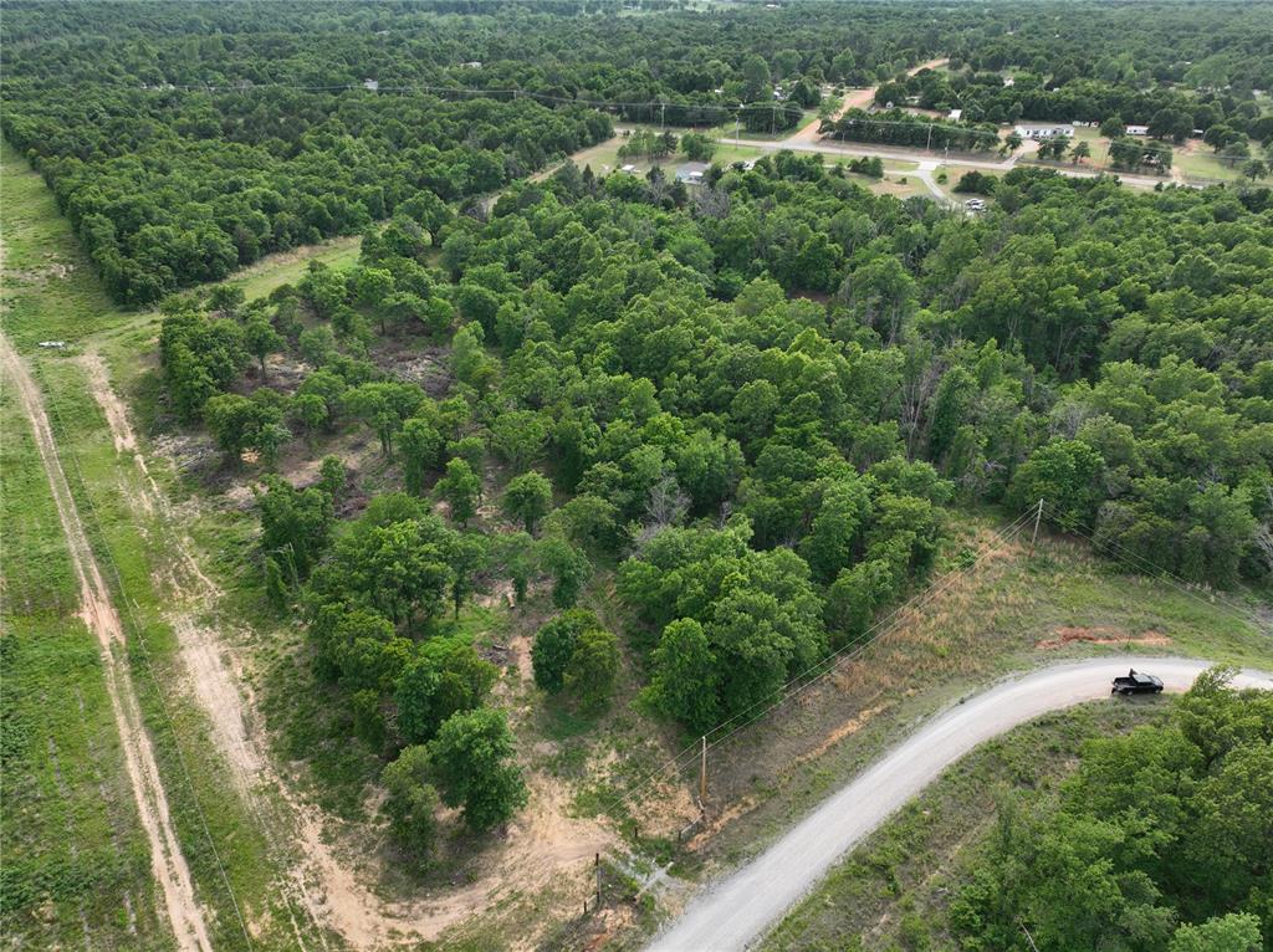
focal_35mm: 24
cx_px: 636
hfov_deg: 71.6
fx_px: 882
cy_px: 476
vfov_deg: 56.7
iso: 100
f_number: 2.8
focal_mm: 12.29
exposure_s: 1/725
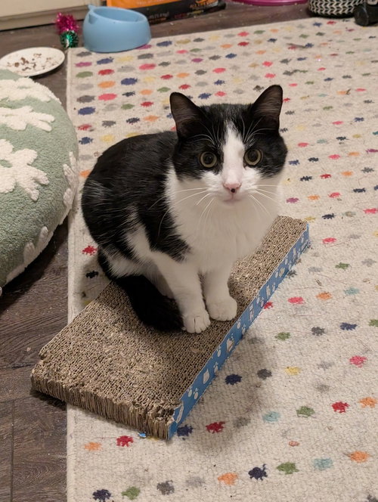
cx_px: 189
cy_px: 251
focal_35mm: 49
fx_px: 712
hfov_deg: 29.7
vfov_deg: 38.9
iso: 1851
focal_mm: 6.9
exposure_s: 1/120
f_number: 1.68
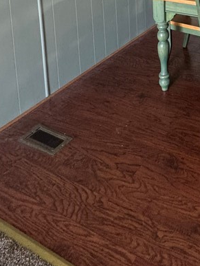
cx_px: 246
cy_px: -78
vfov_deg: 35.0
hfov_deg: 31.7
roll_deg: +0.8
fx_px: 285
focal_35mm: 37
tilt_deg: -5.6
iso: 250
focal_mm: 2.22
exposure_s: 1/60
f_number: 2.2
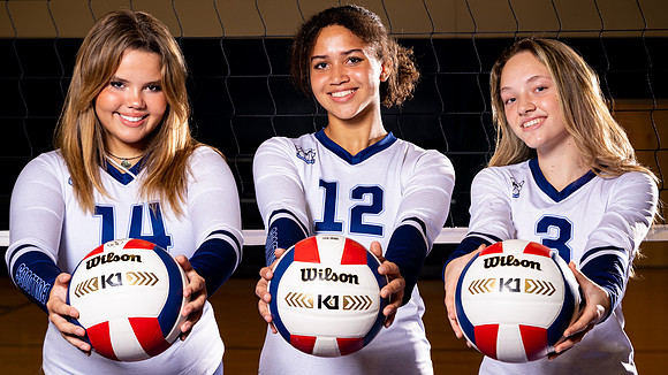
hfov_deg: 26.0
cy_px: 224
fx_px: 1445
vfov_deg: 14.8
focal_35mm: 82
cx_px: 331
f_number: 5.6
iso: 250
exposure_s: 1/125
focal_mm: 67
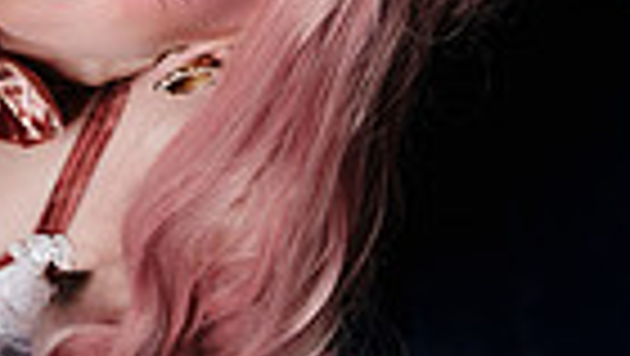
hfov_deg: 18.7
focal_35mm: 104
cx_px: -238
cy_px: -11
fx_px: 1739
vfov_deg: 11.5
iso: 64
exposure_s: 1/200
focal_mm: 24
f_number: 4.5
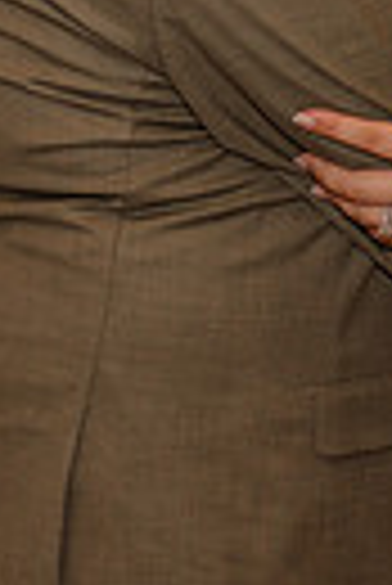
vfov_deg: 10.4
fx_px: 3176
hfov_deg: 7.1
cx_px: 191
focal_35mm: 195
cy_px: -65
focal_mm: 40
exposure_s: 1/80
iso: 320
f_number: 4
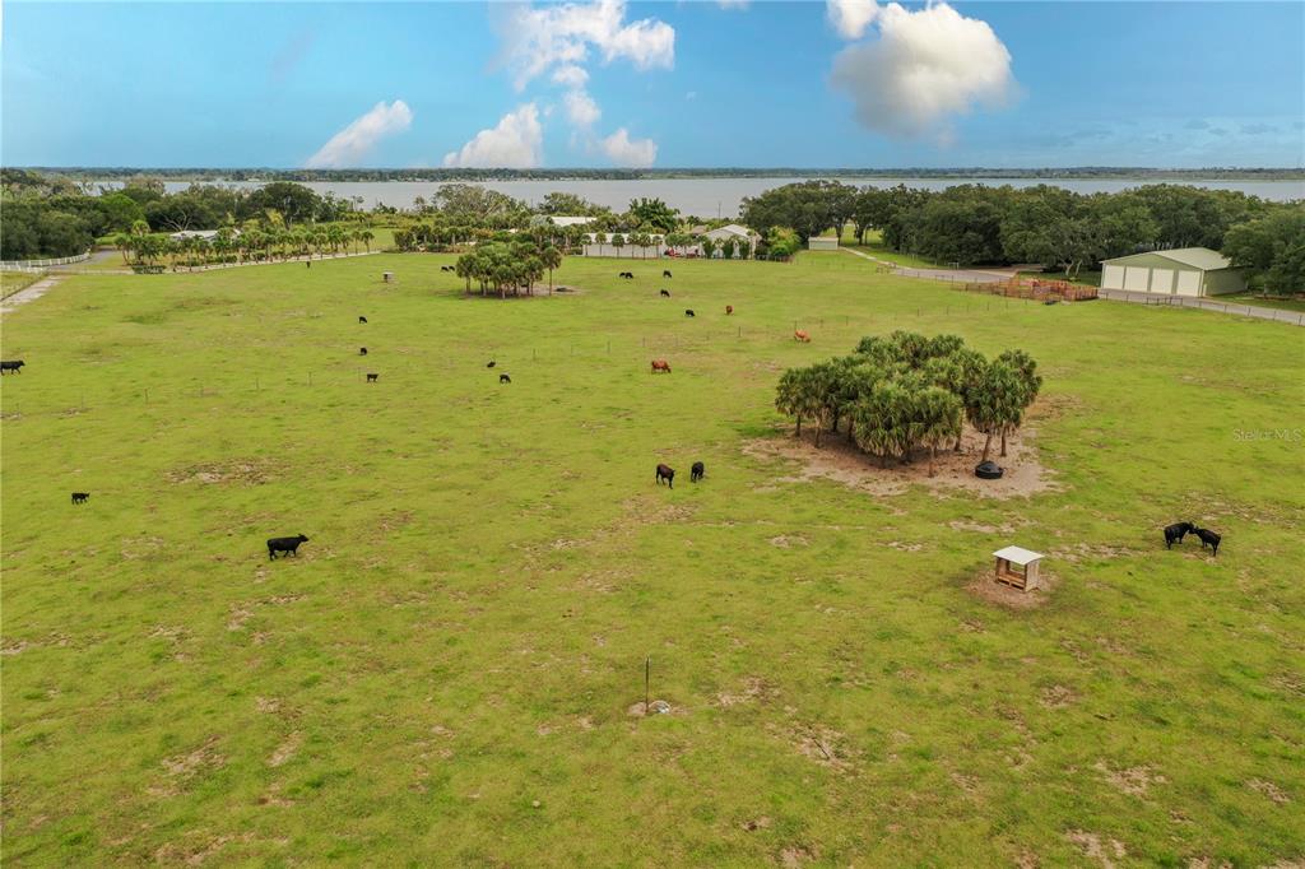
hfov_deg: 65.5
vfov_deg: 46.4
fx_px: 1015
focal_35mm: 28
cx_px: 652
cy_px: 434
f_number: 3.2
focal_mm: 10.26
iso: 100
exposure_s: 1/30
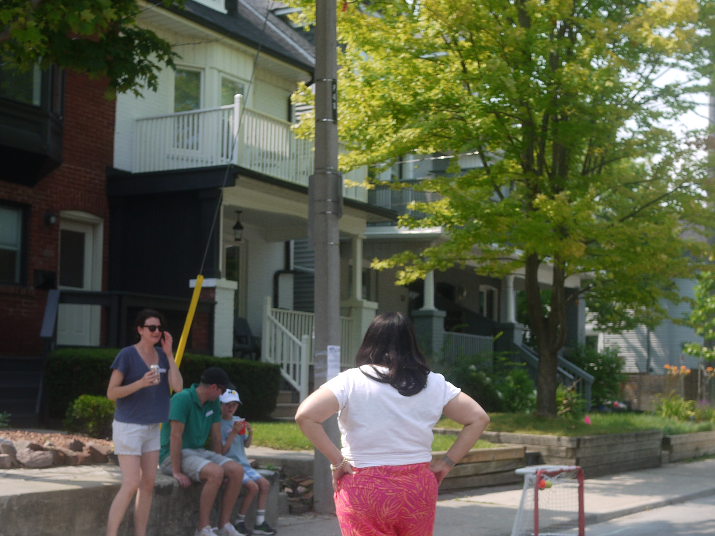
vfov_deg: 24.4
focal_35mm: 60
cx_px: 440
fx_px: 1239
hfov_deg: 32.1
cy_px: 334
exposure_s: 1/1600
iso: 100
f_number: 2.5
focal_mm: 20
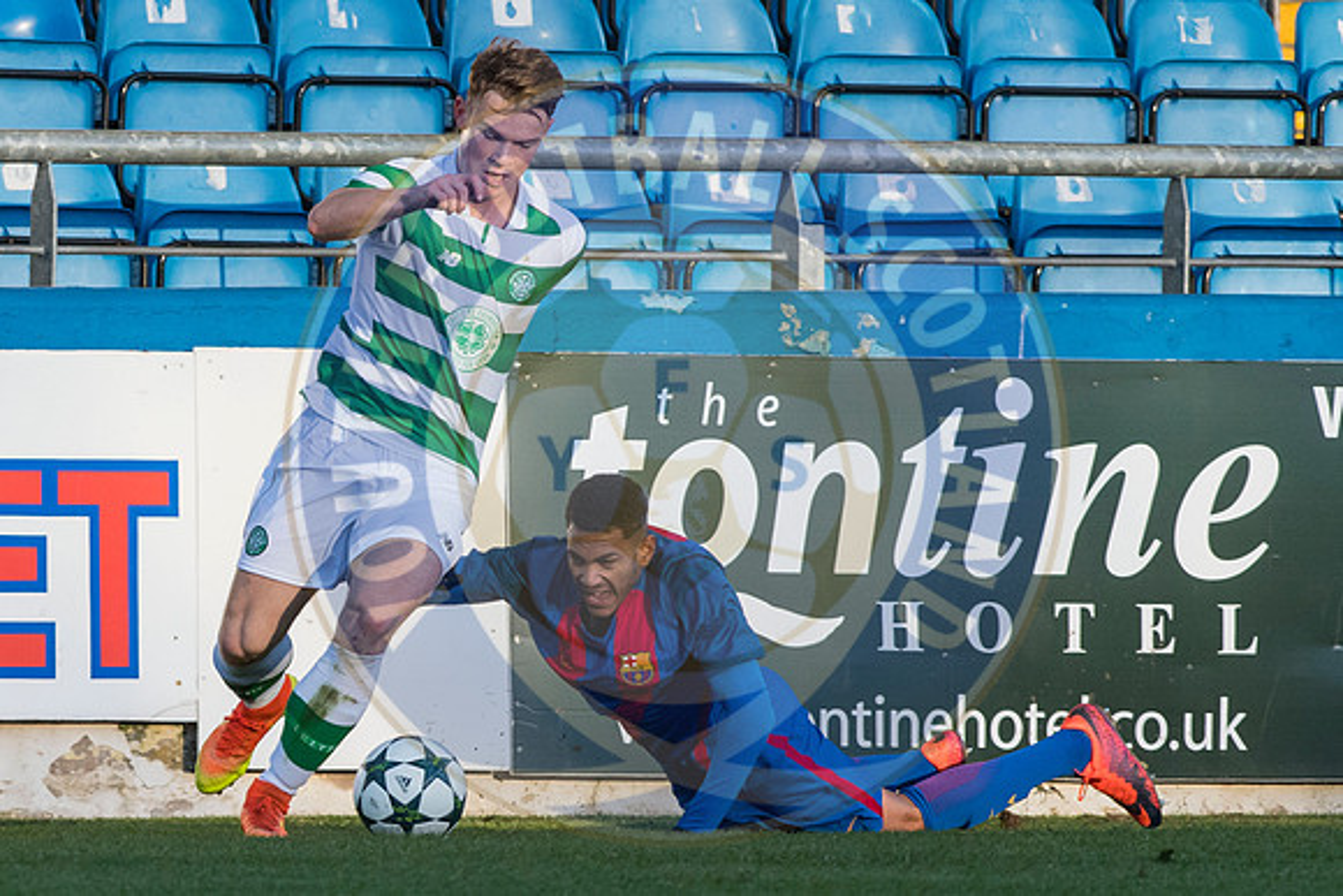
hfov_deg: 4.6
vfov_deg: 3.1
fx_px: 16791
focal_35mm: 450
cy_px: 448
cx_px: 672
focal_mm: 300
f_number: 8
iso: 800
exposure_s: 1/1000
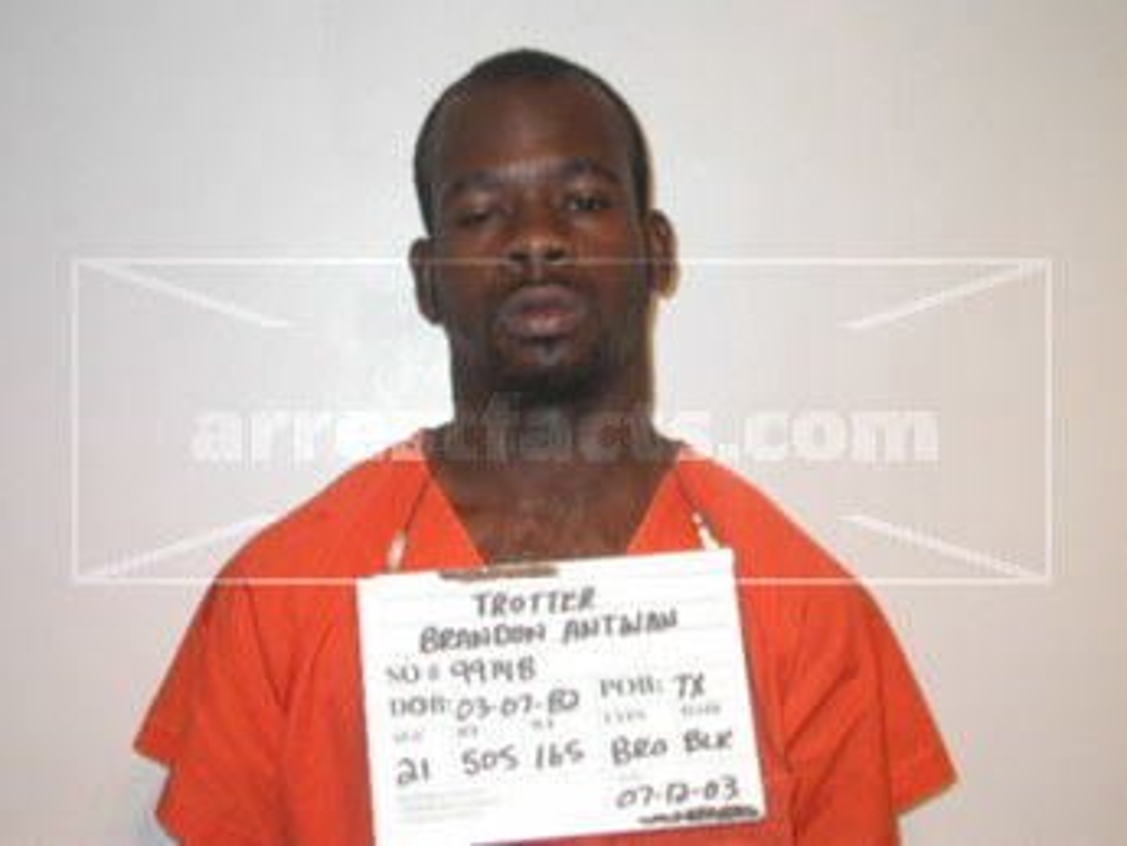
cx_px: 564
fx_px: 1922
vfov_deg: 24.8
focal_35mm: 59
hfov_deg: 32.7
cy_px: 423
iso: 100
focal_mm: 12.2
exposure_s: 1/60.3
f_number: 3
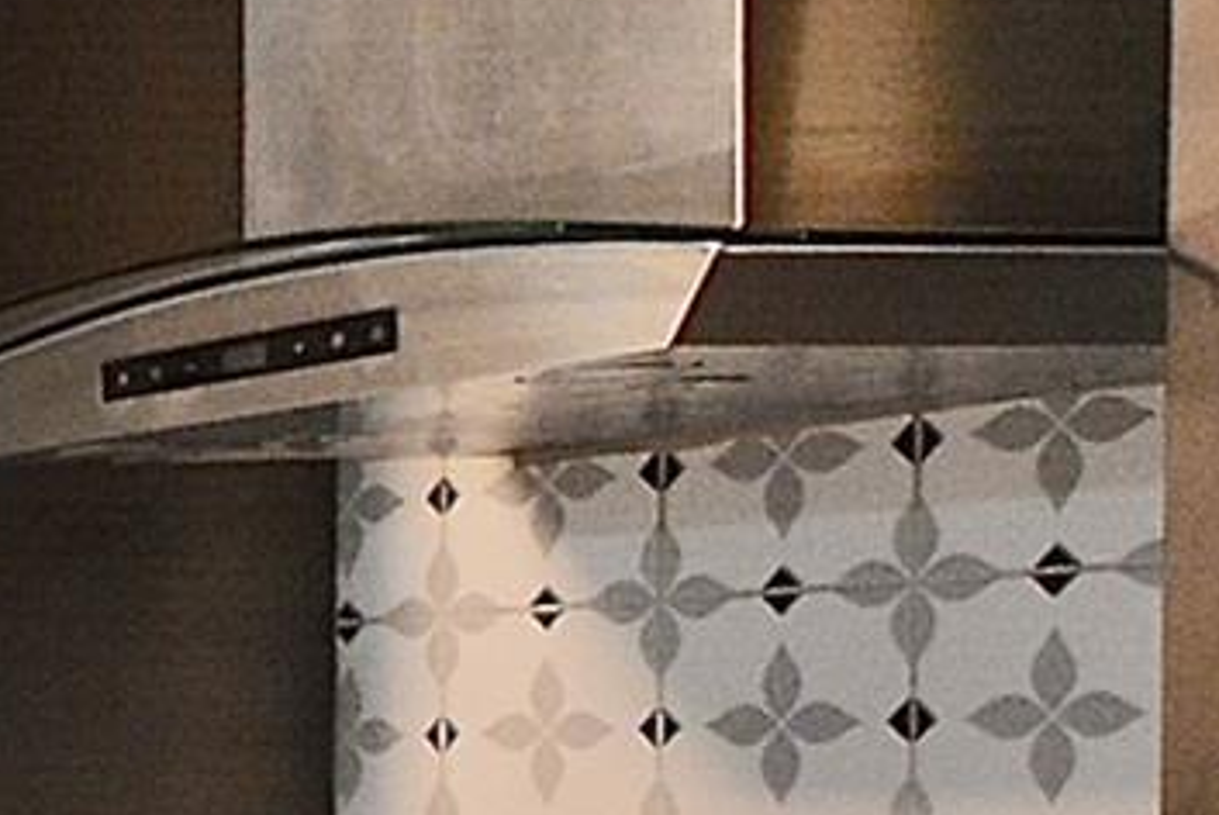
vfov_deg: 15.3
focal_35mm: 87
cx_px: -1696
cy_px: 926
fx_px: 2948
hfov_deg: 14.8
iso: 720
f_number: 4
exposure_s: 1/60
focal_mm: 10
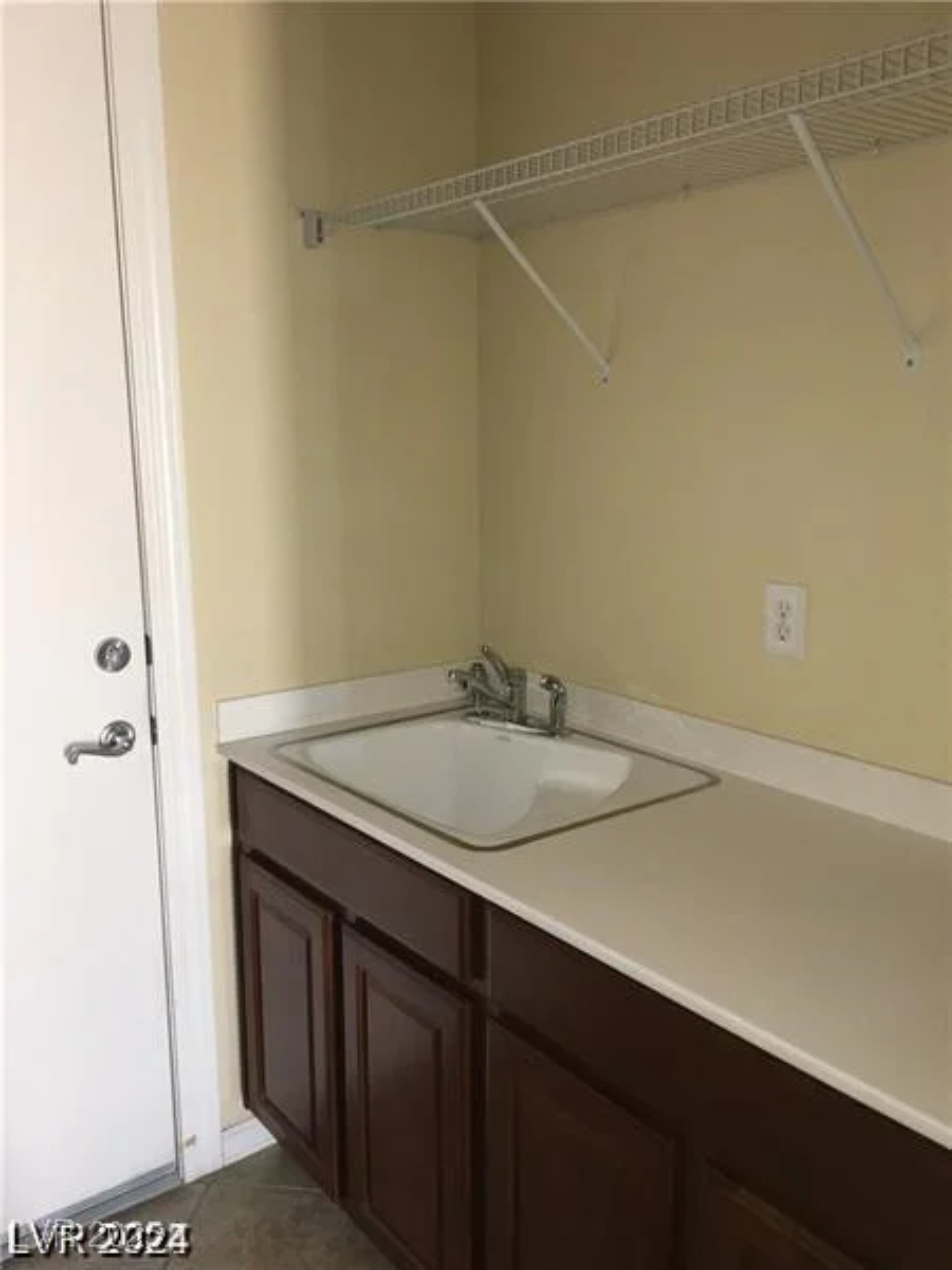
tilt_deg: -10.3
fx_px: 1063
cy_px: 635
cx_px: 476
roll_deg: +1.4
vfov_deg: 61.7
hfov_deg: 48.2
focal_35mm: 29
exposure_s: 1/30
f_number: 2.2
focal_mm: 4.15
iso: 160
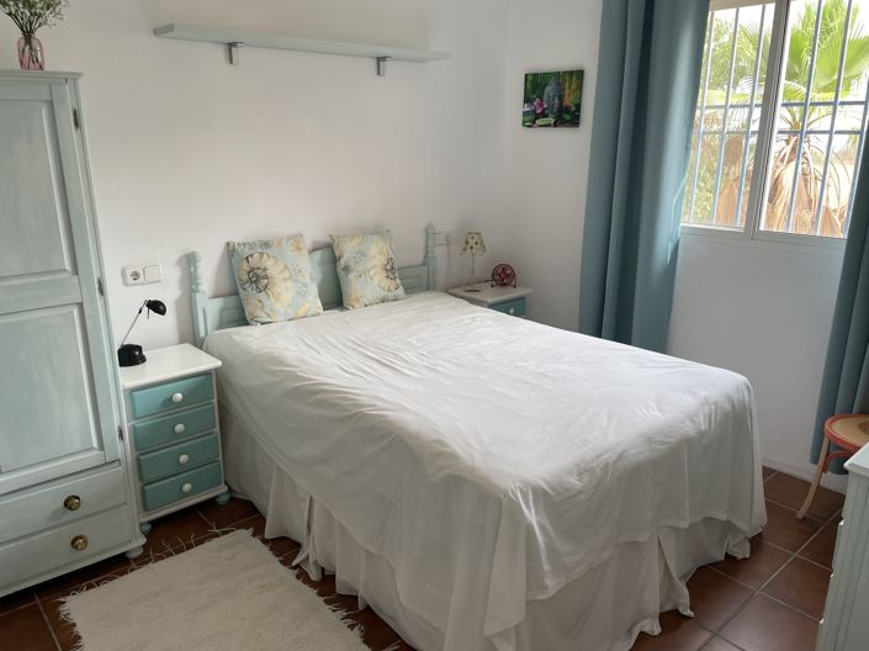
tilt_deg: -16.1
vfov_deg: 53.0
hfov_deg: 67.3
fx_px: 652
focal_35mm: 26
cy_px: 326
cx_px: 434
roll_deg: +0.2
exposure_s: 1/100
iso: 40
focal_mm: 4.2
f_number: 1.6
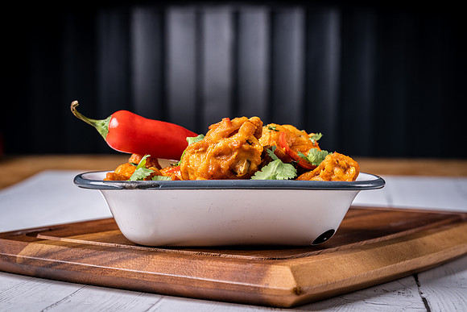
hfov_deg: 27.0
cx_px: 234
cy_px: 156
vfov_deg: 18.2
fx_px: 973
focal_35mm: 75
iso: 125
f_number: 10
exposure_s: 1/200
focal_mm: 75
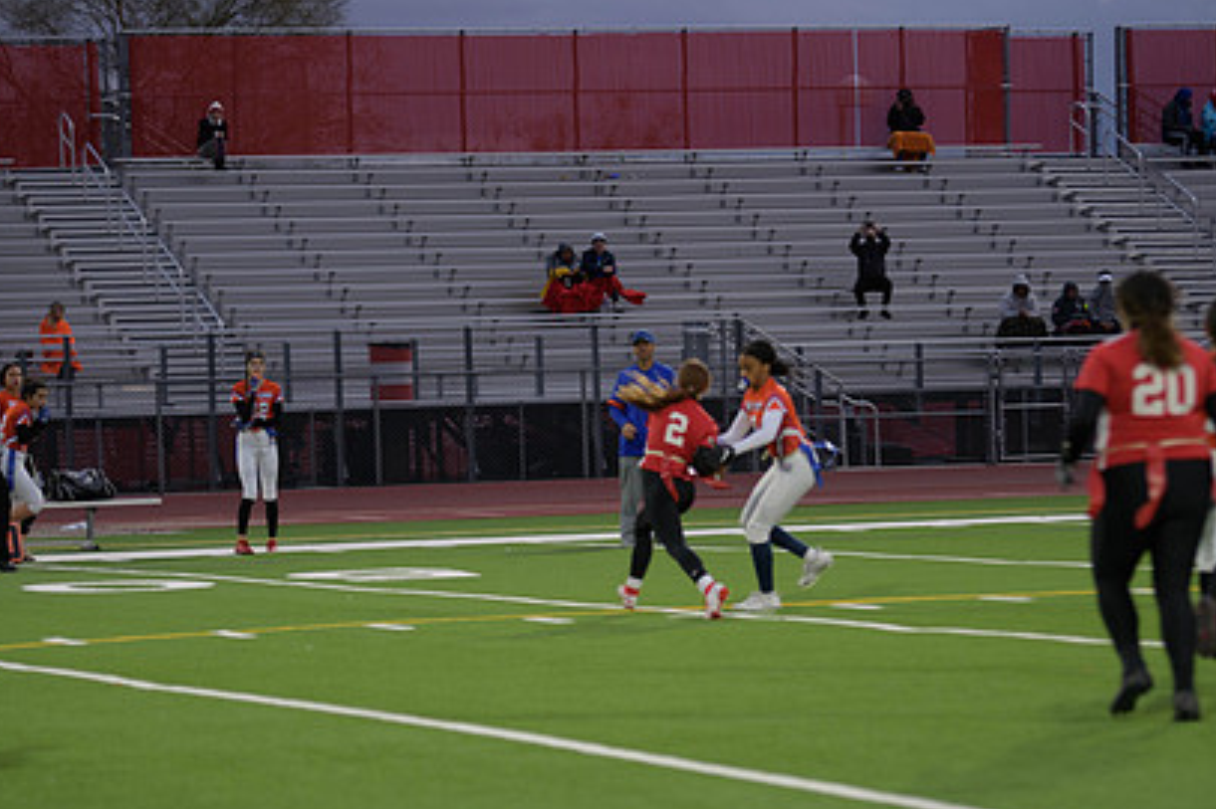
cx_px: 630
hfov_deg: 11.8
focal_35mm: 174
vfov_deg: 7.9
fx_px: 5875
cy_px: 524
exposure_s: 1/200
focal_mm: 122
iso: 400
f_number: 2.8
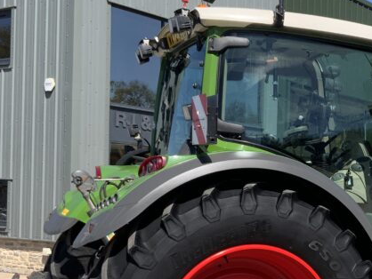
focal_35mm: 71
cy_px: 209
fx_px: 763
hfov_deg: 26.1
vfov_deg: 20.6
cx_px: 362
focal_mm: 3
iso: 16
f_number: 1.8
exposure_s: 1/1451
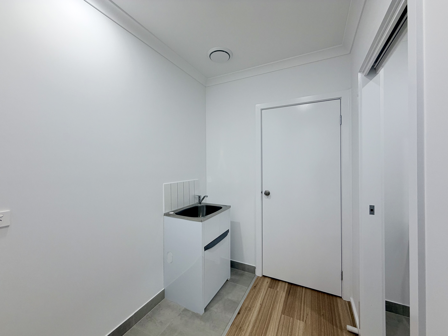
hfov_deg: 102.1
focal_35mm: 14
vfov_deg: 85.7
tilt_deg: -0.7
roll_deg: +0.5
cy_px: 168
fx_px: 181
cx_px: 224
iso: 125
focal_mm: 2.22
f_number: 2.2
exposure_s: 1/100
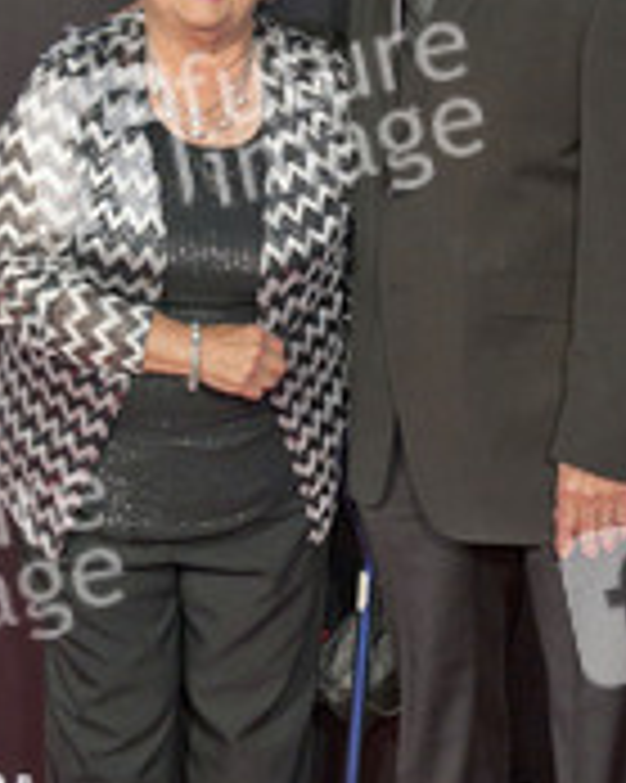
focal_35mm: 95
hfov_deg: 16.2
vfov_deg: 20.2
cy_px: 356
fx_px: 2202
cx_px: 385
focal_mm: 44
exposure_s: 1/400
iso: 400
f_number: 4.5
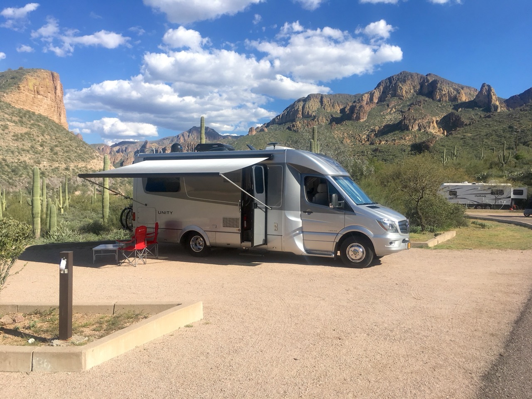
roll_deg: -1.1
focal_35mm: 29
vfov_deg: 48.2
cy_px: 200
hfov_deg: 61.7
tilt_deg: -1.7
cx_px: 266
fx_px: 446
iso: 25
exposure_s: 1/1832
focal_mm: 4.15
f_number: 2.2
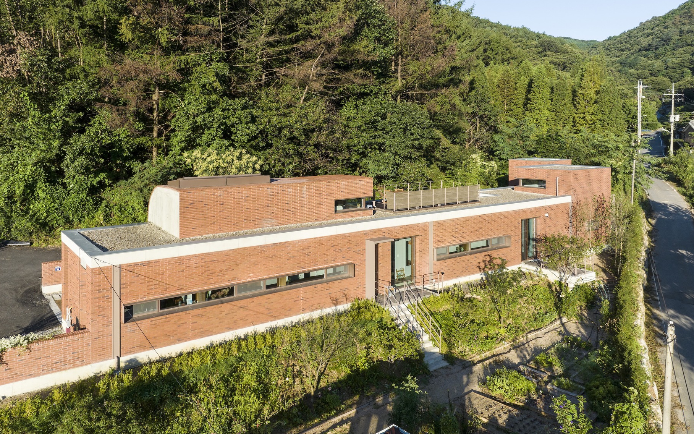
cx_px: 317
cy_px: 220
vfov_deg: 44.5
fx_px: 530
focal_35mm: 28
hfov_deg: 66.3
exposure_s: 1/240
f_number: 5.6
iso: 100
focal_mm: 12.29
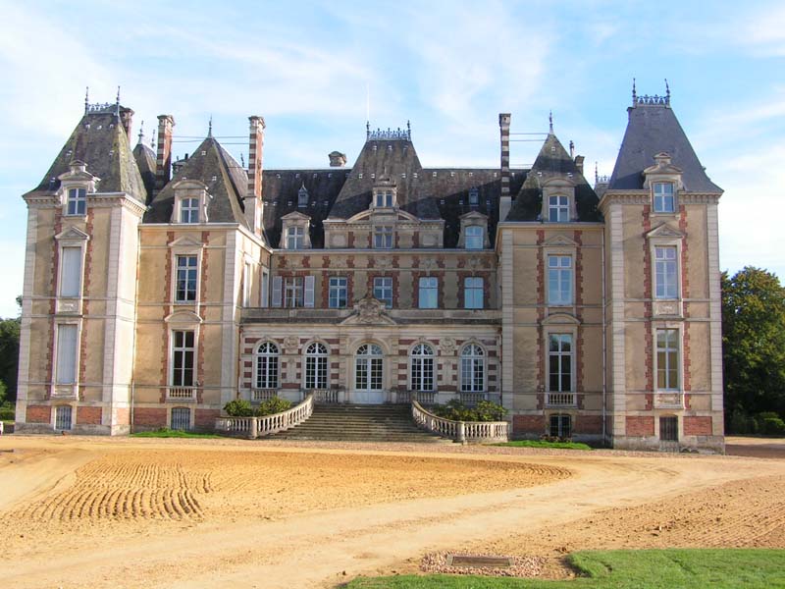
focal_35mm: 38
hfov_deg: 49.0
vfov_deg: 37.7
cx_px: 392
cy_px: 294
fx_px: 862
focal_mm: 6.3
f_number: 5.6
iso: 50
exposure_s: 1/125
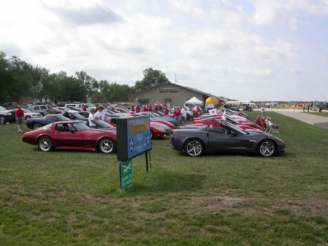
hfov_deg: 49.0
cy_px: 123
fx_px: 360
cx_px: 164
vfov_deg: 37.7
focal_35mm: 38
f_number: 6.7
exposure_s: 1/323
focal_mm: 7.85
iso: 100
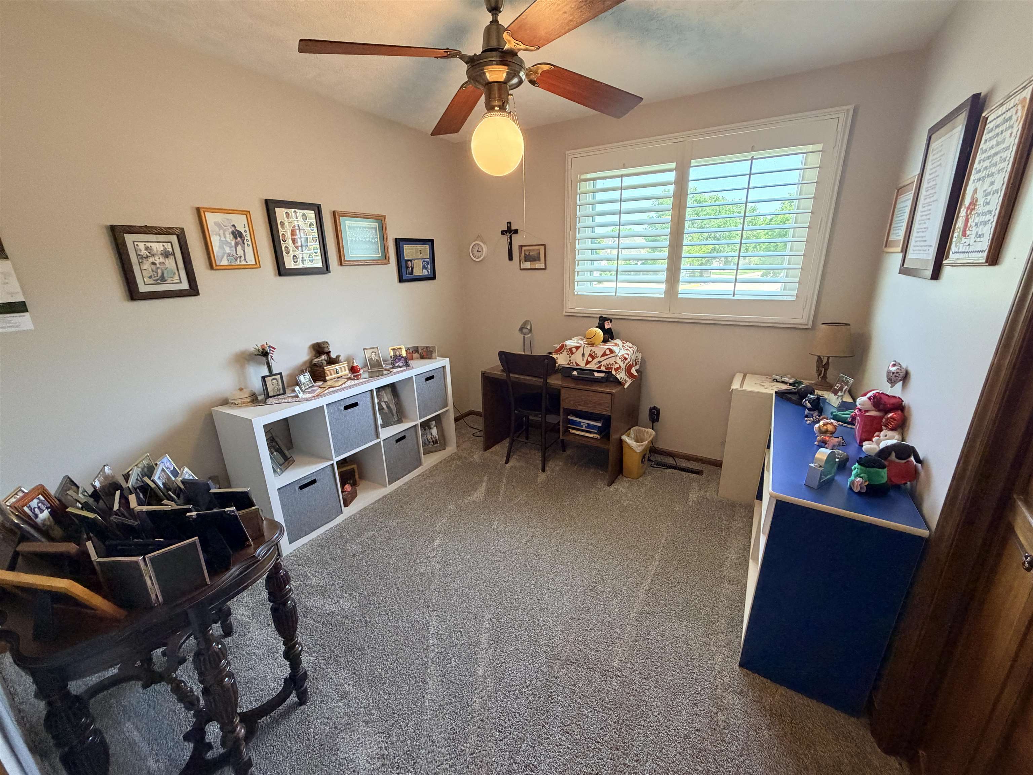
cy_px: 388
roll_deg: +1.2
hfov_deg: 102.1
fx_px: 418
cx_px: 516
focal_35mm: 14
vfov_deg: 85.7
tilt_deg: -17.3
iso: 400
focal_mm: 2.22
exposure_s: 1/60
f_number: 2.2
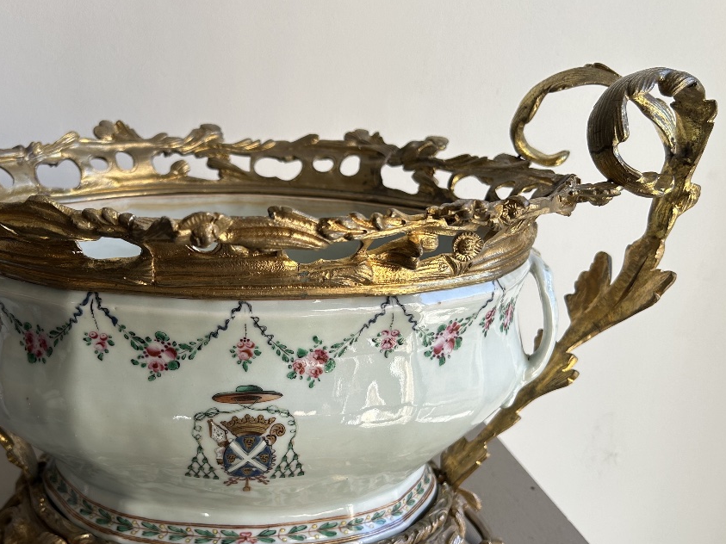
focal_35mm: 37
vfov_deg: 38.6
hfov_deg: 49.3
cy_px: 314
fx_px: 776
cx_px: 246
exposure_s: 1/266
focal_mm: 5.7
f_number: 1.5
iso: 40
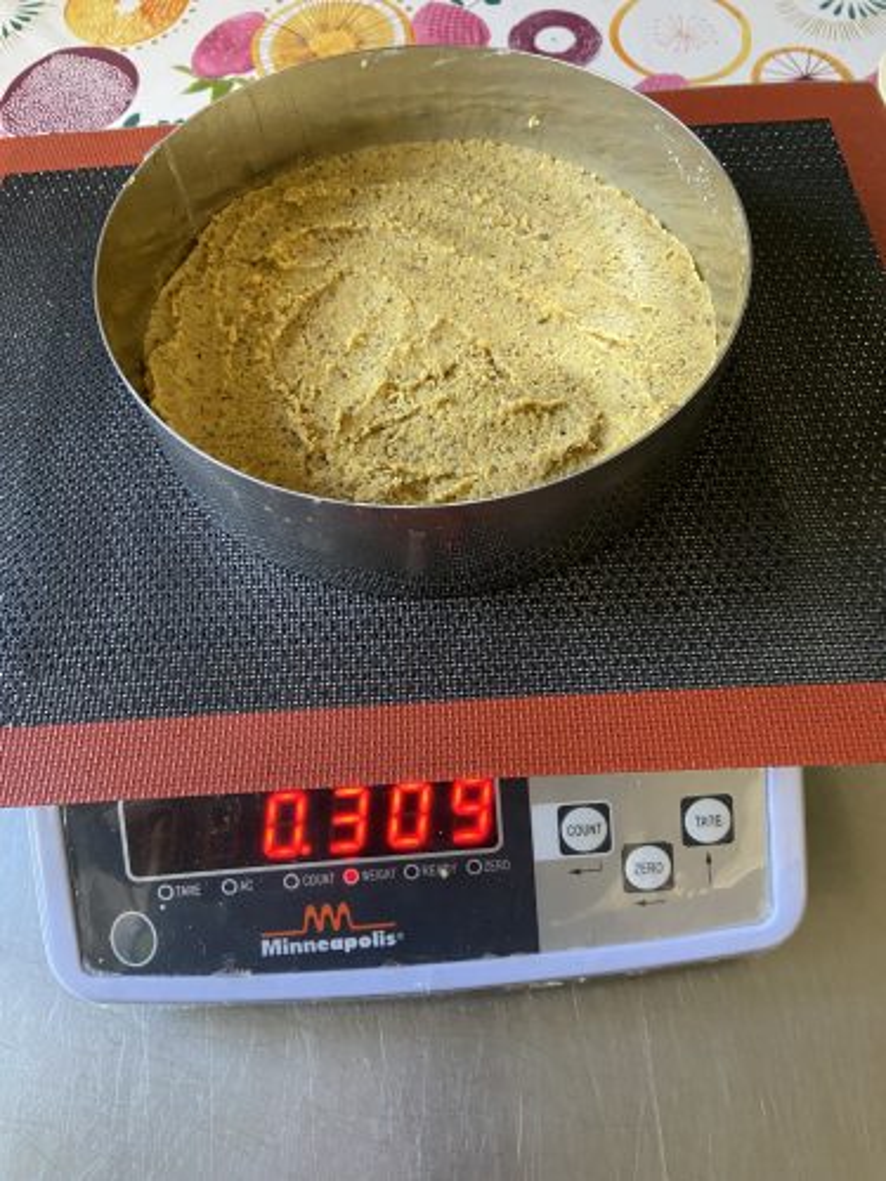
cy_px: 590
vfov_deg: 67.3
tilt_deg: -61.4
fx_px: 887
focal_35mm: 26
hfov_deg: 53.1
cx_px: 443
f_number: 1.8
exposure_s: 1/50
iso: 500
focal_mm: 4.25
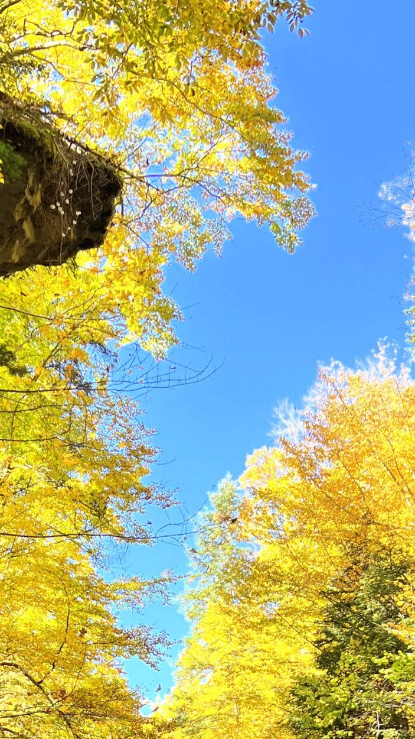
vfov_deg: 33.1
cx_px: 215
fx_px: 1135
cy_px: 732
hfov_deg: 20.7
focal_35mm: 58
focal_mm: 5.7
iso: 50
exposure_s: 1/452
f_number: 1.5
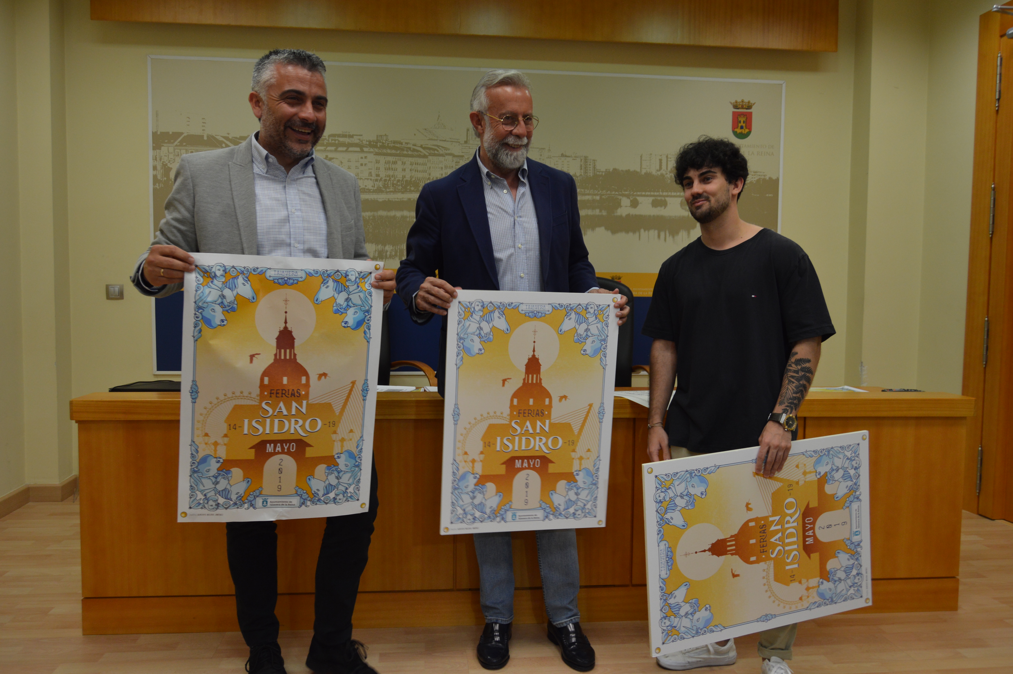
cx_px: 506
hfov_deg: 67.4
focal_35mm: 27
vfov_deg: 47.8
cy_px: 337
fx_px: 759
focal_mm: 18
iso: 400
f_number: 5
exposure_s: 1/100
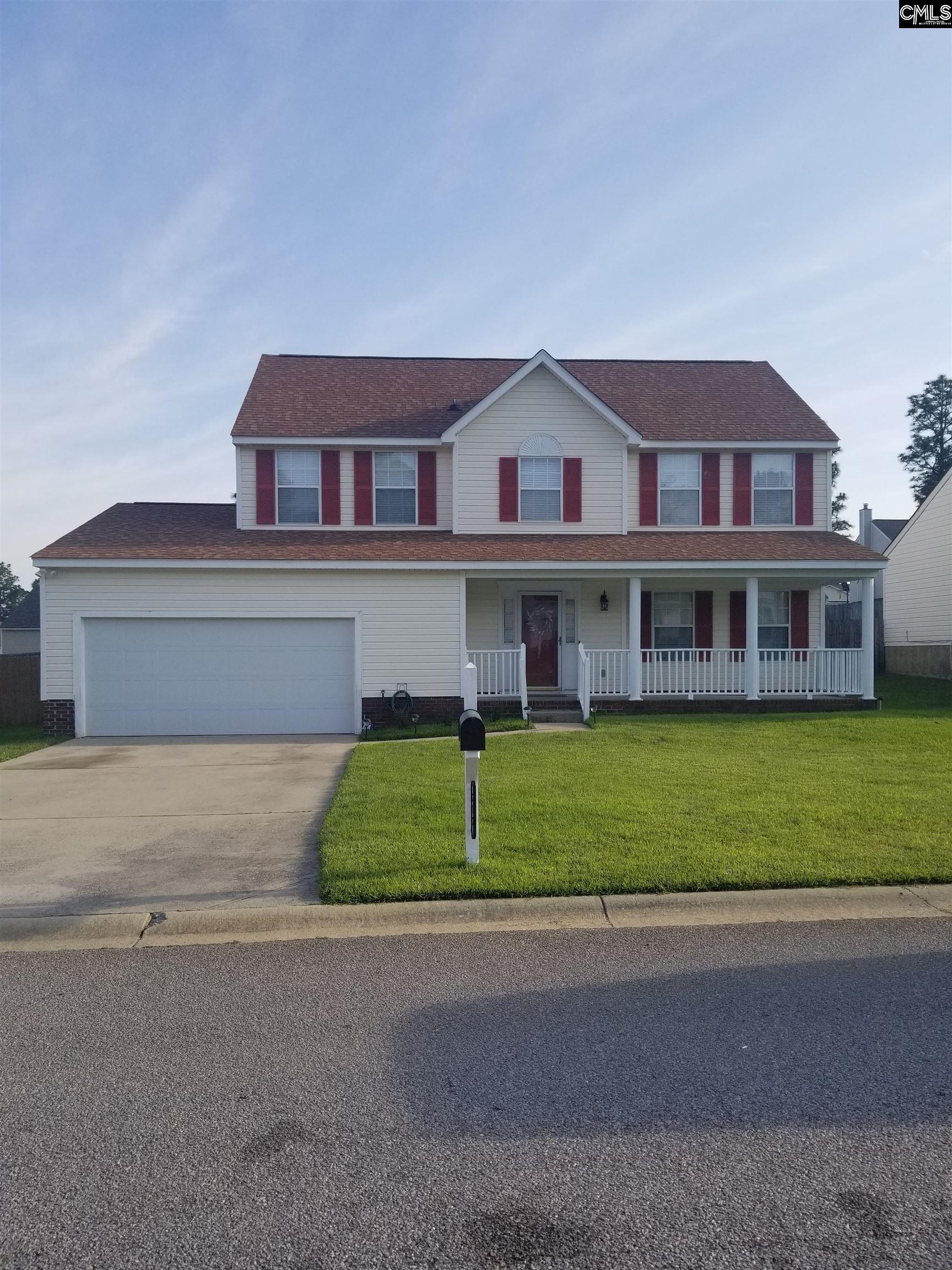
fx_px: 953
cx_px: 476
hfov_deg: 53.1
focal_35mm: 26
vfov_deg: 67.3
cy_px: 635
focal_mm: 4.3
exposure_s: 1/1440
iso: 50
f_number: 1.7
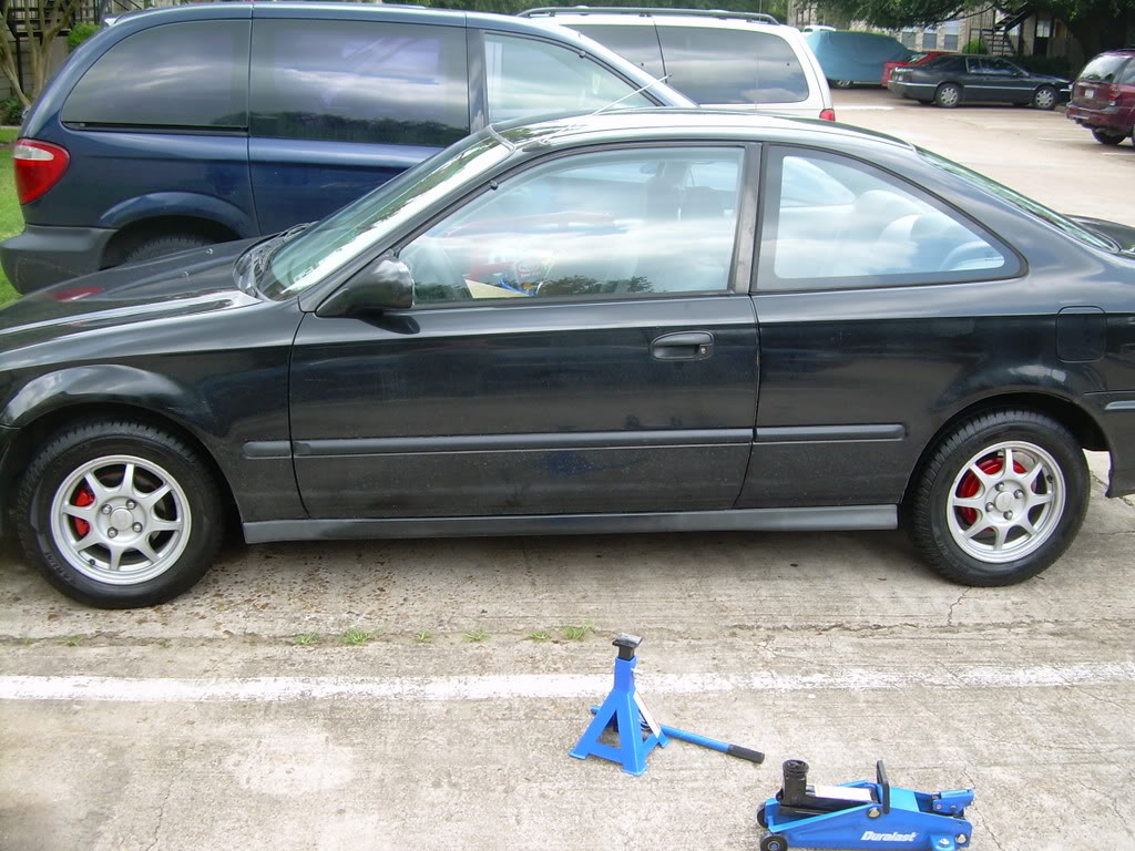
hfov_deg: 49.0
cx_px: 568
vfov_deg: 37.7
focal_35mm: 38
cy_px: 426
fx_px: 1246
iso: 50
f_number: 2.8
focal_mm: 6.3
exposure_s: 1/149
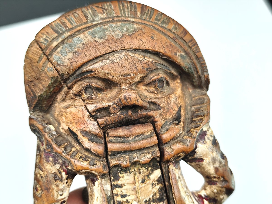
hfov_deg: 41.2
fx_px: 361
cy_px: 102
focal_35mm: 46
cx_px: 136
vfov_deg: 31.5
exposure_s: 1/100
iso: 125
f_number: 1.65
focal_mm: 6.14
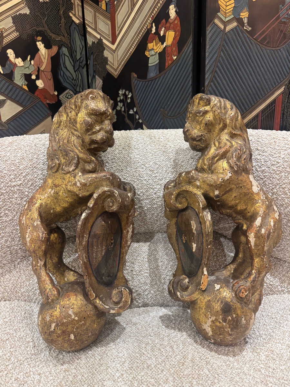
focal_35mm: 24
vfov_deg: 71.6
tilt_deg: -14.5
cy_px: 194
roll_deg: +1.4
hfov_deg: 56.8
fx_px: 268
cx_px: 145
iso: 160
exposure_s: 1/100
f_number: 1.78
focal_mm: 6.76
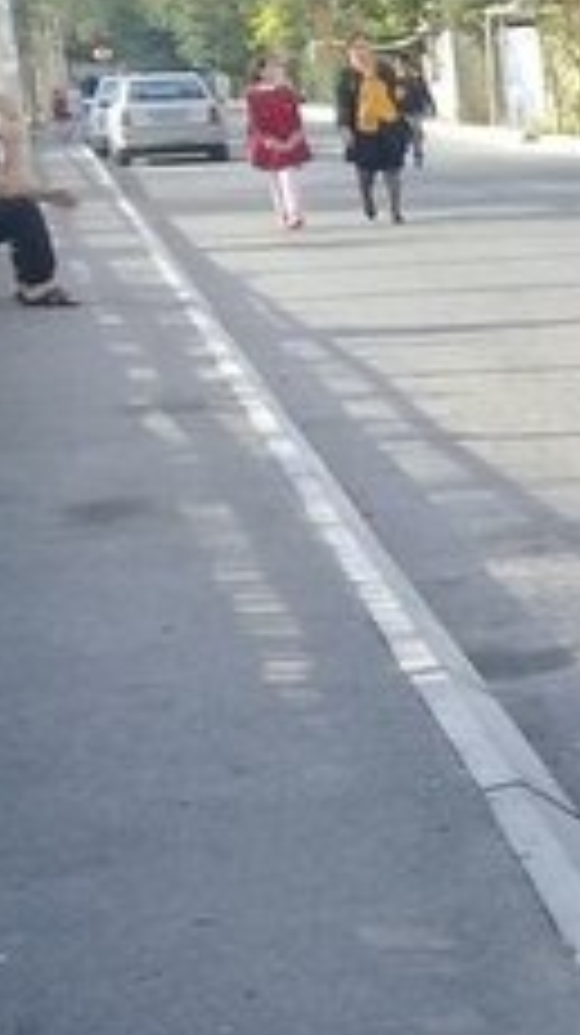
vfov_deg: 21.9
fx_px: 2658
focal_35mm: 97
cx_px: 1430
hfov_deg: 10.5
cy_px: 691
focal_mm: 3.3
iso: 50
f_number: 2.2
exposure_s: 1/265
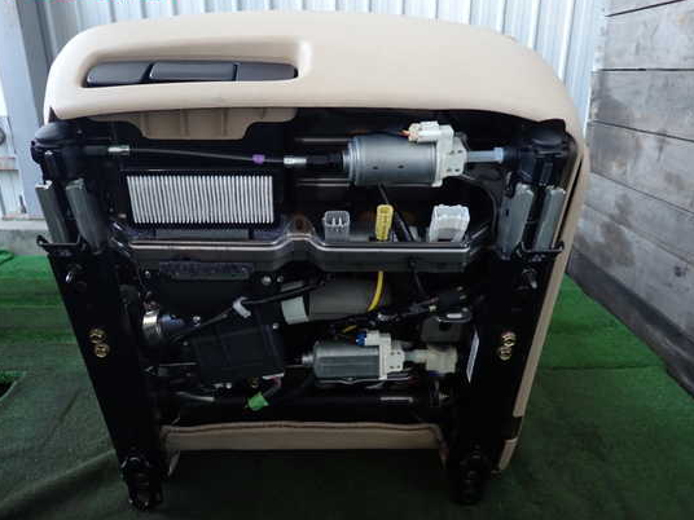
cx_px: 320
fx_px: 561
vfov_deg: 49.7
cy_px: 264
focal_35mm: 28
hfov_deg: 63.4
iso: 200
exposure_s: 1/50
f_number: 2
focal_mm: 4.5
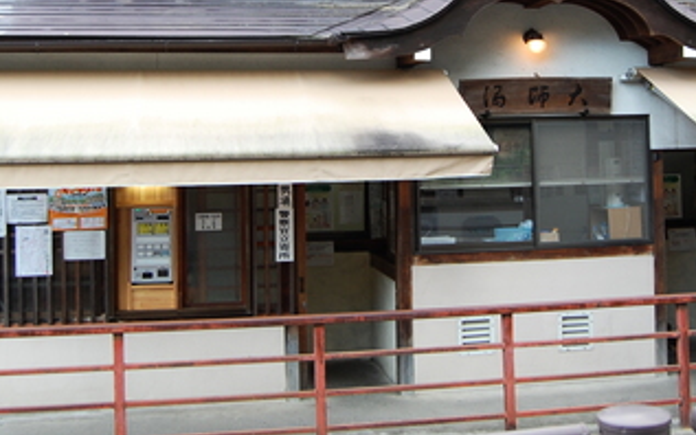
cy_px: 45
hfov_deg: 38.8
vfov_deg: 24.2
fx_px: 986
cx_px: 386
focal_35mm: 52
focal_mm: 18
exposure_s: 1/60
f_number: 4
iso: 200
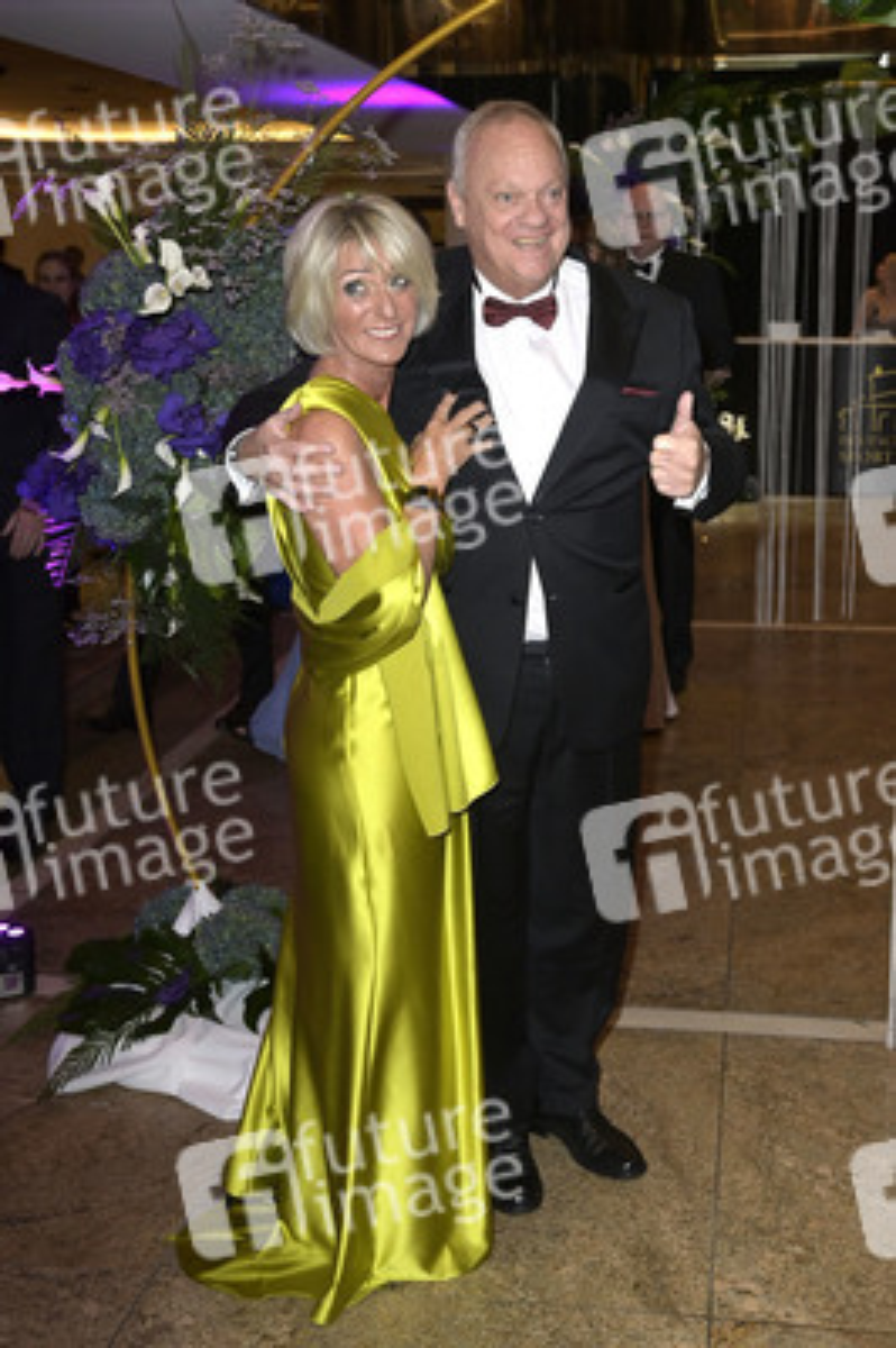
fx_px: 1421
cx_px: 448
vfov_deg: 50.7
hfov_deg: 35.0
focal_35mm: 38
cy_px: 674
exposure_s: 1/200
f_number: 5.6
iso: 2500
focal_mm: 38
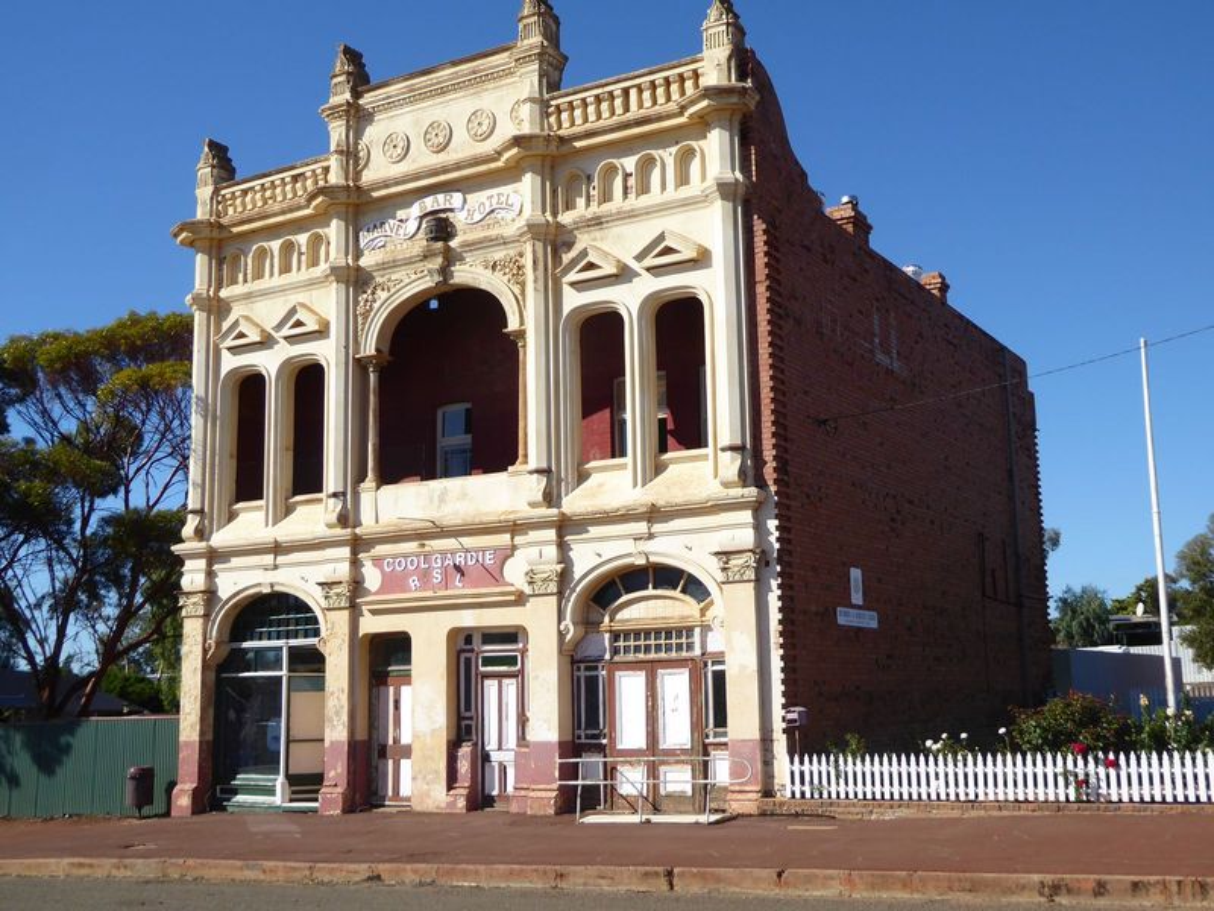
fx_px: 1473
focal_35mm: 42
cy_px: 456
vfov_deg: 34.3
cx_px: 607
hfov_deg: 44.8
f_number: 3.8
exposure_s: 1/640
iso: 80
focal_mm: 7.2
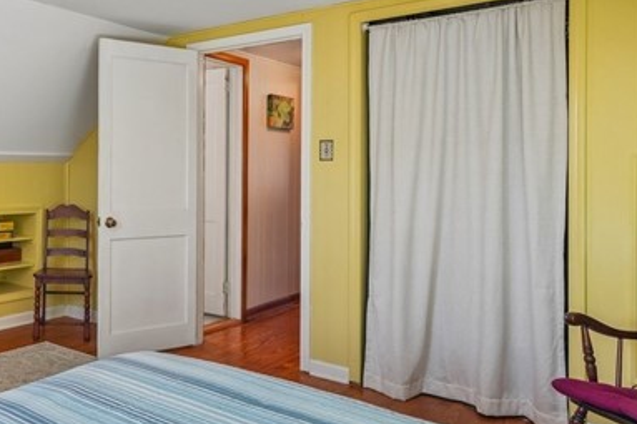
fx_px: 601
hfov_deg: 50.6
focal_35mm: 34
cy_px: 174
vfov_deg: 38.7
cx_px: 85
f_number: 8
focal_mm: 12
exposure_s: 1/13
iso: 200
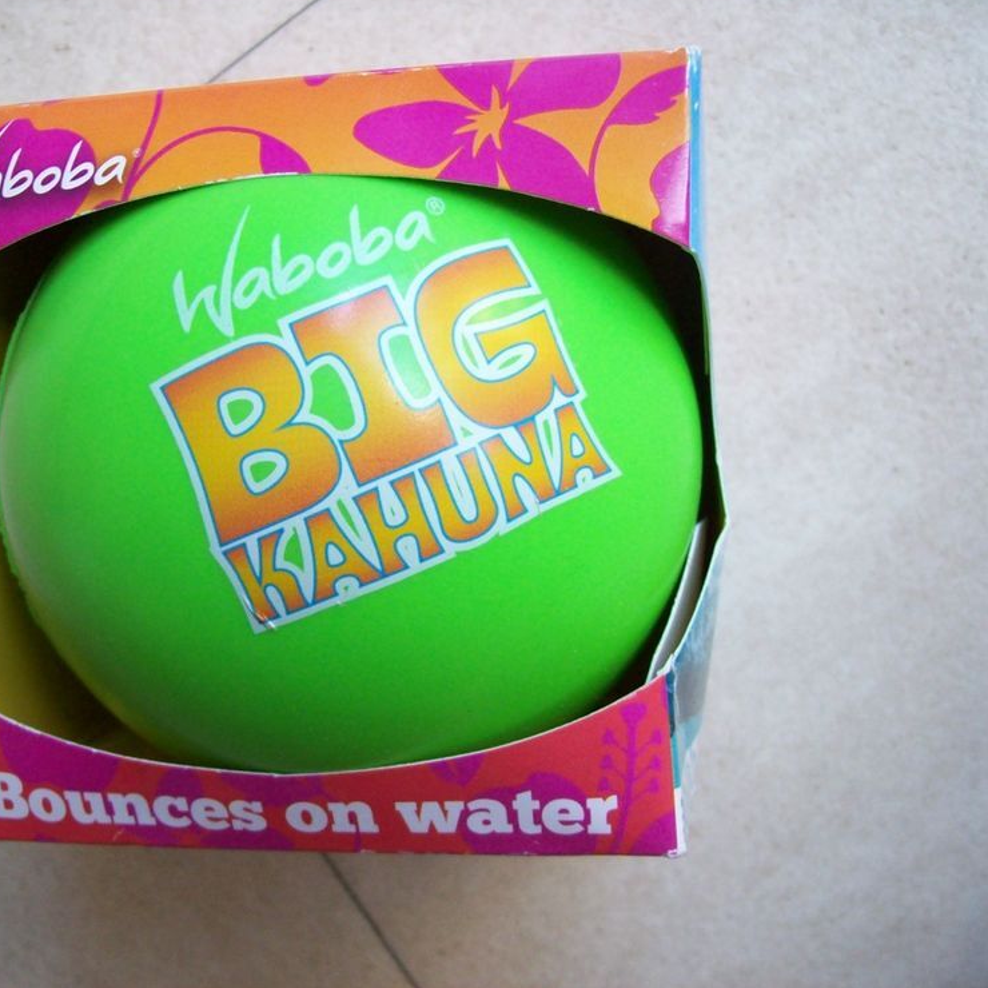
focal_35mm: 43
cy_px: 489
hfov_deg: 38.7
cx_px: 334
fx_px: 1389
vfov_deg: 39.2
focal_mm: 6
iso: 160
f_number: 2.7
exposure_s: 1/48.9
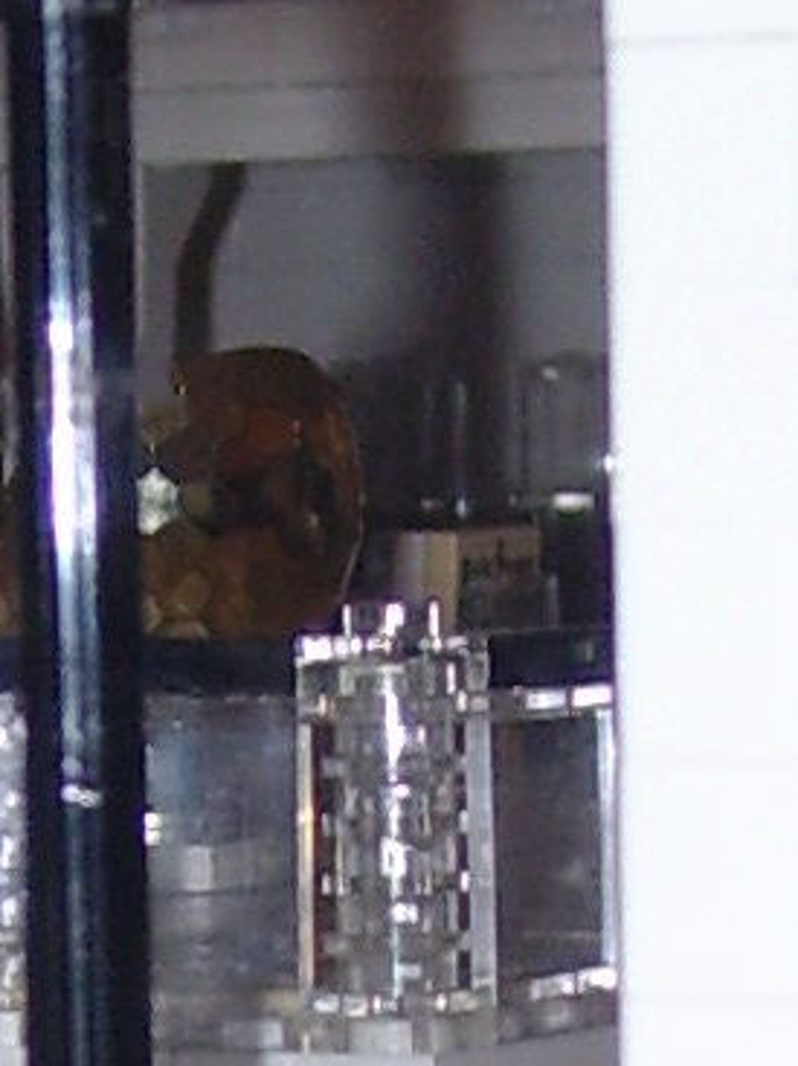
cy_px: 1766
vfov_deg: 8.5
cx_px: 165
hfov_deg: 6.6
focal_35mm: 226
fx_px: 6951
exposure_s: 1/60
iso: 80
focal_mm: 6
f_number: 2.7
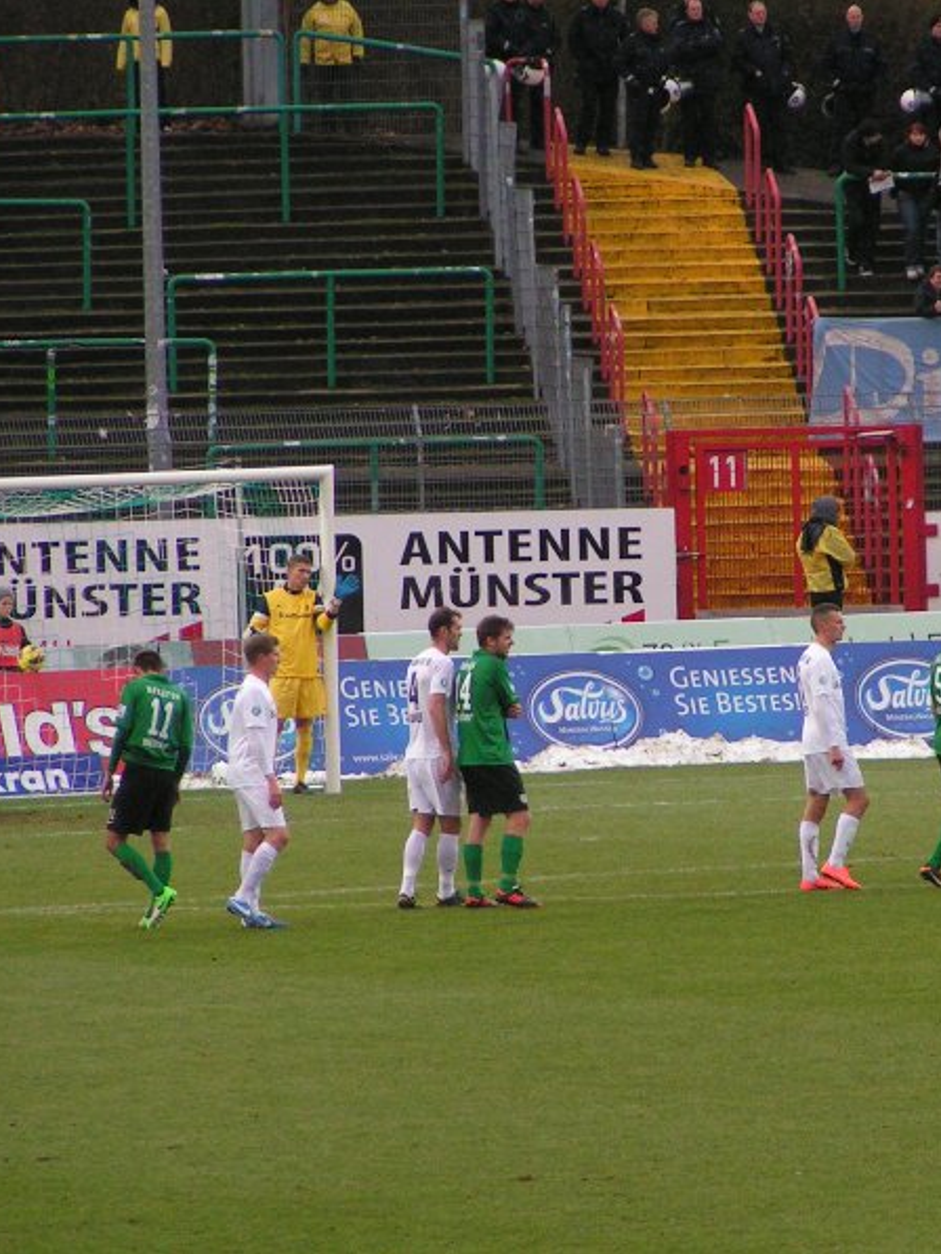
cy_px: 628
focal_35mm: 398
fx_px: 14420
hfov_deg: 3.7
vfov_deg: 5.0
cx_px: 647
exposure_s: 1/400
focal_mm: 45.4
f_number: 3.5
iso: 200
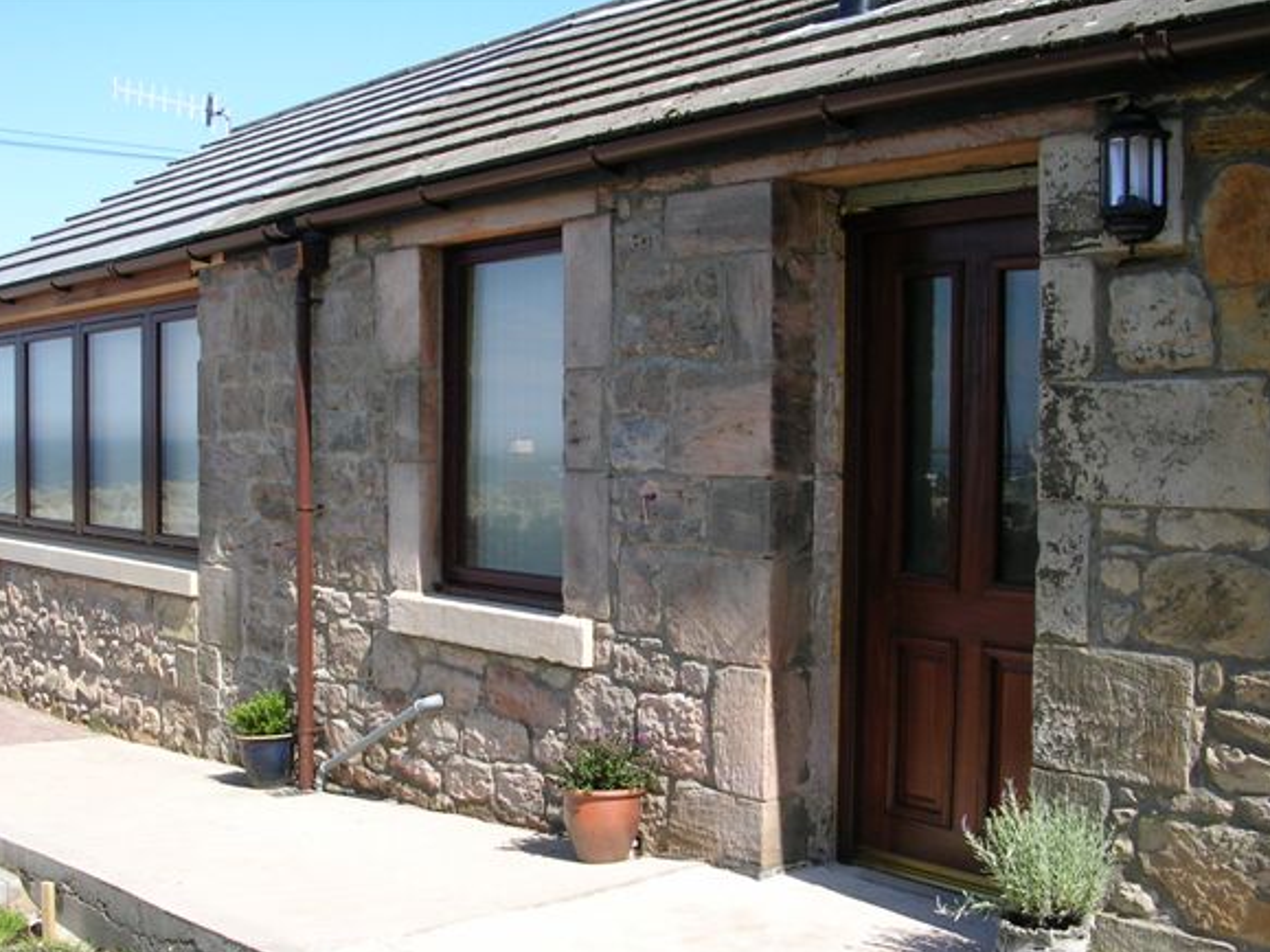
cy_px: 515
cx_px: 577
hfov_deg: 44.8
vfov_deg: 34.3
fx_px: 1541
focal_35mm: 42
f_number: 5.6
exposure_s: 1/151
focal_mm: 5.8
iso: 50
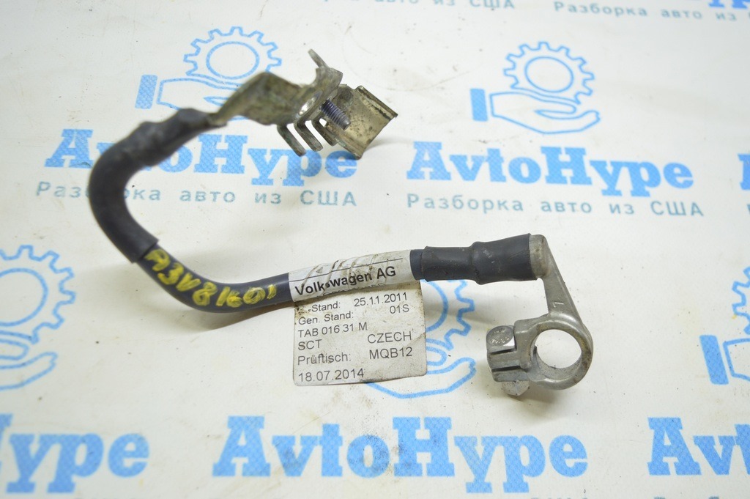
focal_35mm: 36
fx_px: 749
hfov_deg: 53.2
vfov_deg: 36.8
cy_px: 250
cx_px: 375
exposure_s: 1/40
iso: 400
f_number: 4
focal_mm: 24
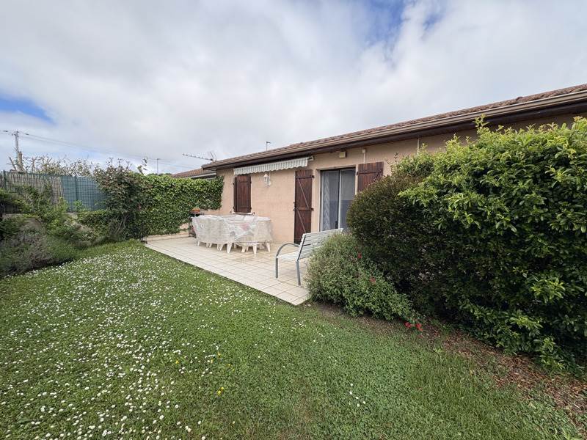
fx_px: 237
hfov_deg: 102.1
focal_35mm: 14
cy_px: 220
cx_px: 294
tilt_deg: -4.3
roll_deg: -0.4
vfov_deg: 85.7
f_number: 2.2
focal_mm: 2.22
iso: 50
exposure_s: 1/1198
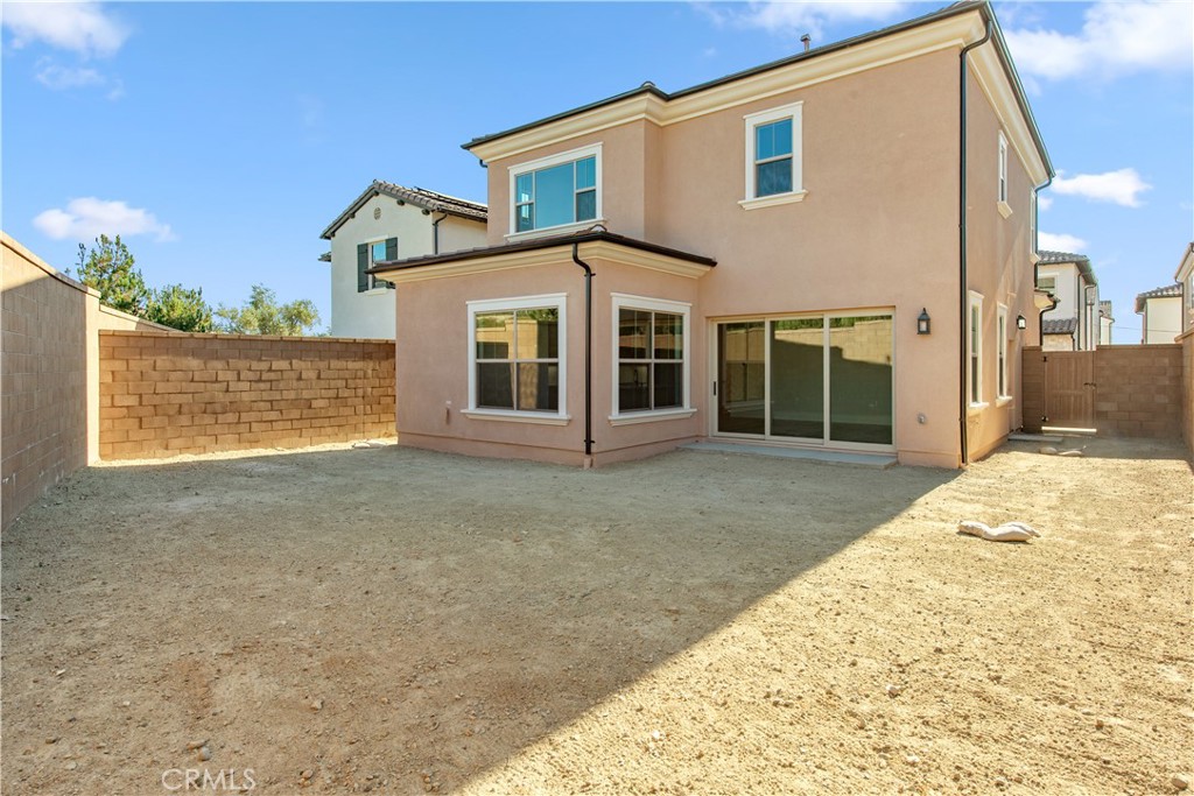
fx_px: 663
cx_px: 597
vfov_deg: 61.9
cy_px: 398
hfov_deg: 84.0
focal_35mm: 20
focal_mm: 20
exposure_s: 1/320
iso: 200
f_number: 9
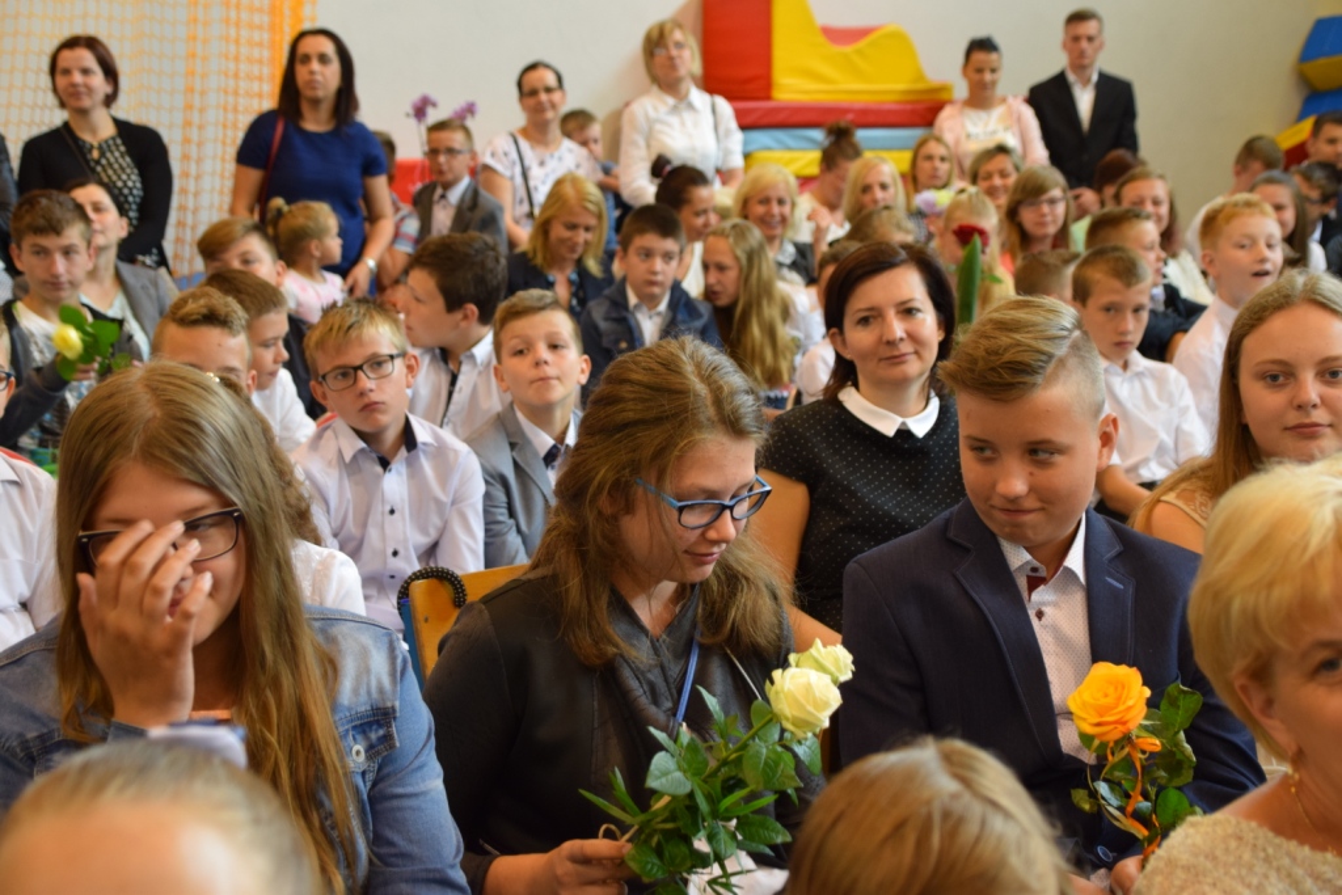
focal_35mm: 63
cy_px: 448
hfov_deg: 31.9
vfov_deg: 21.6
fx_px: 2349
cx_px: 671
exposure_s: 1/60
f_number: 4.8
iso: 800
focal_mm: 42
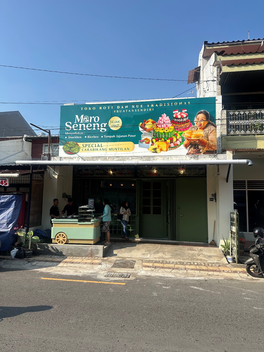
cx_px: 132
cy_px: 176
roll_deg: -2.0
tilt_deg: +6.3
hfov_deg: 56.8
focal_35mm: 24
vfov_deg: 71.6
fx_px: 244
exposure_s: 1/3861
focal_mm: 6.86
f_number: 1.78
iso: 80
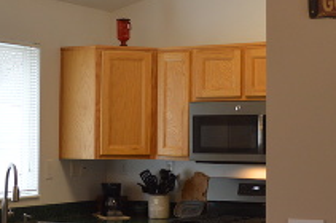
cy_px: 105
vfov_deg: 15.0
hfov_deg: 22.4
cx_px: 170
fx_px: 848
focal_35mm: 91
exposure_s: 1/60
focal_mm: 20
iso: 400
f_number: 3.8
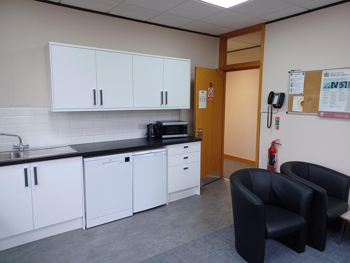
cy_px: 132
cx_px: 175
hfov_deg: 69.4
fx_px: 253
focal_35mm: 25
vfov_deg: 54.9
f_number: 1.8
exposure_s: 1/50
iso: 200
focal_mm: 4.6
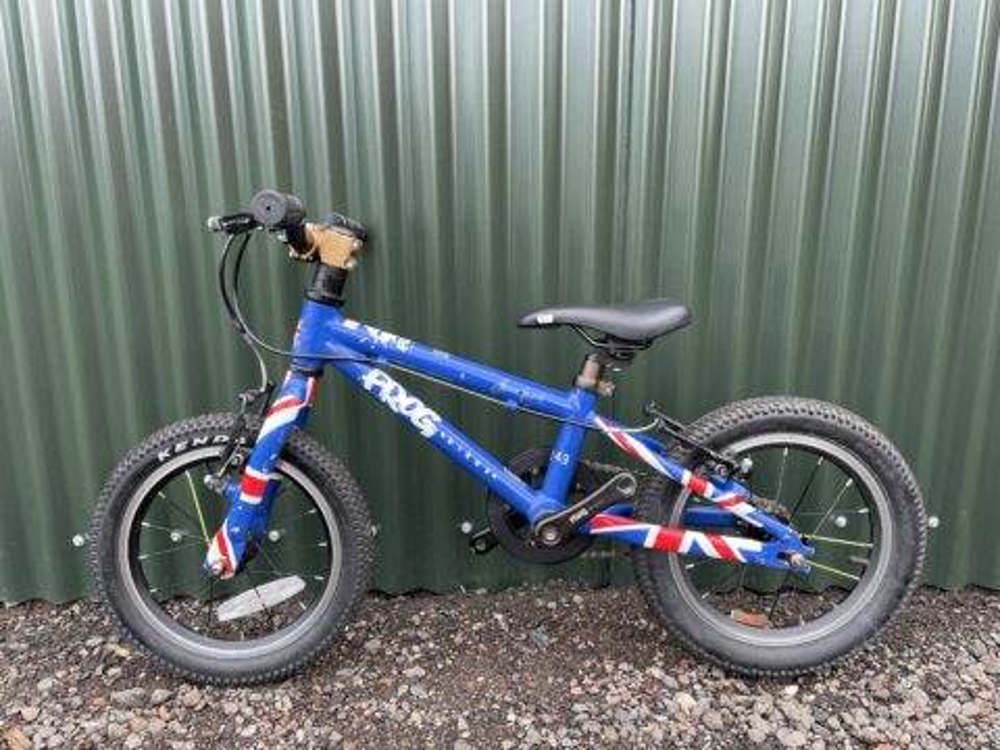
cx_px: 500
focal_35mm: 26
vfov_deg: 53.1
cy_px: 375
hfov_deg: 67.3
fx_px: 751
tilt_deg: -11.3
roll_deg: +2.1
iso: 32
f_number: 1.6
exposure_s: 1/276
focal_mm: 4.2
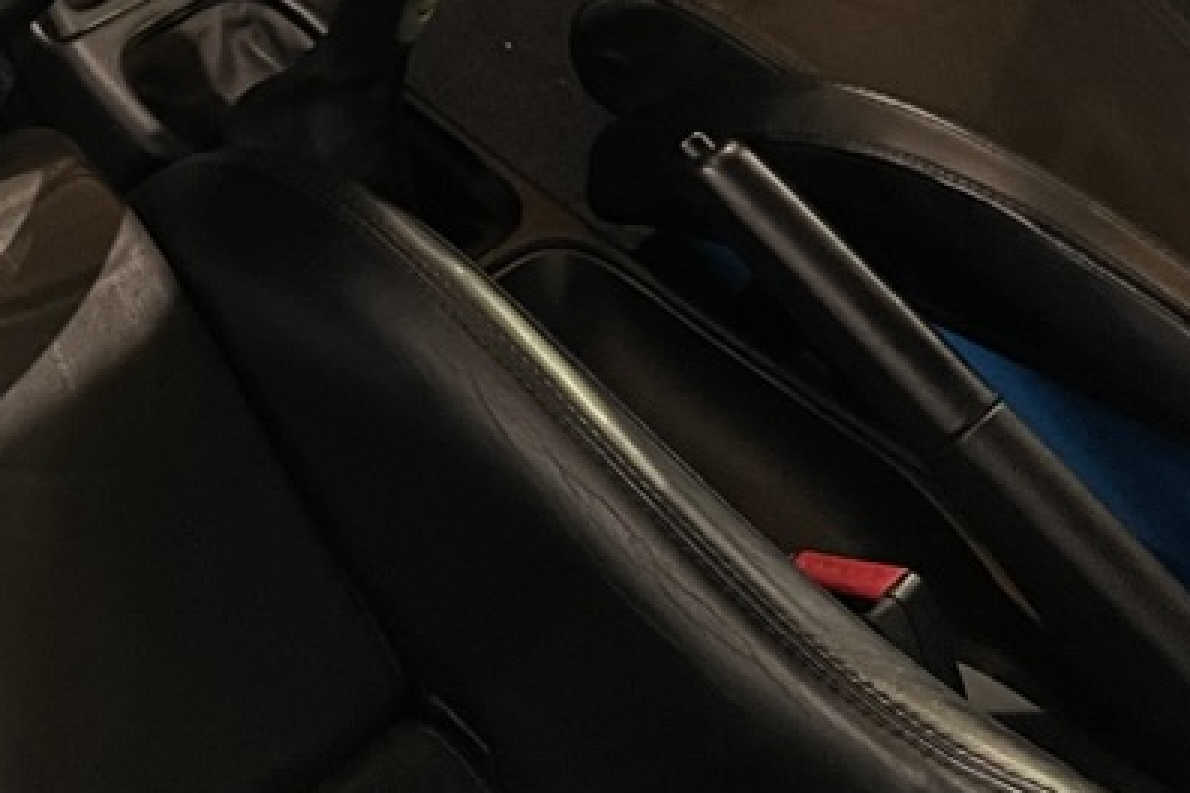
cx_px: -282
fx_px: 2314
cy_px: -303
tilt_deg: -32.0
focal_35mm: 70
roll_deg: -0.1
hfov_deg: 25.5
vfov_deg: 17.9
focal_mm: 4.2
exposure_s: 1/50
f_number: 1.6
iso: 320
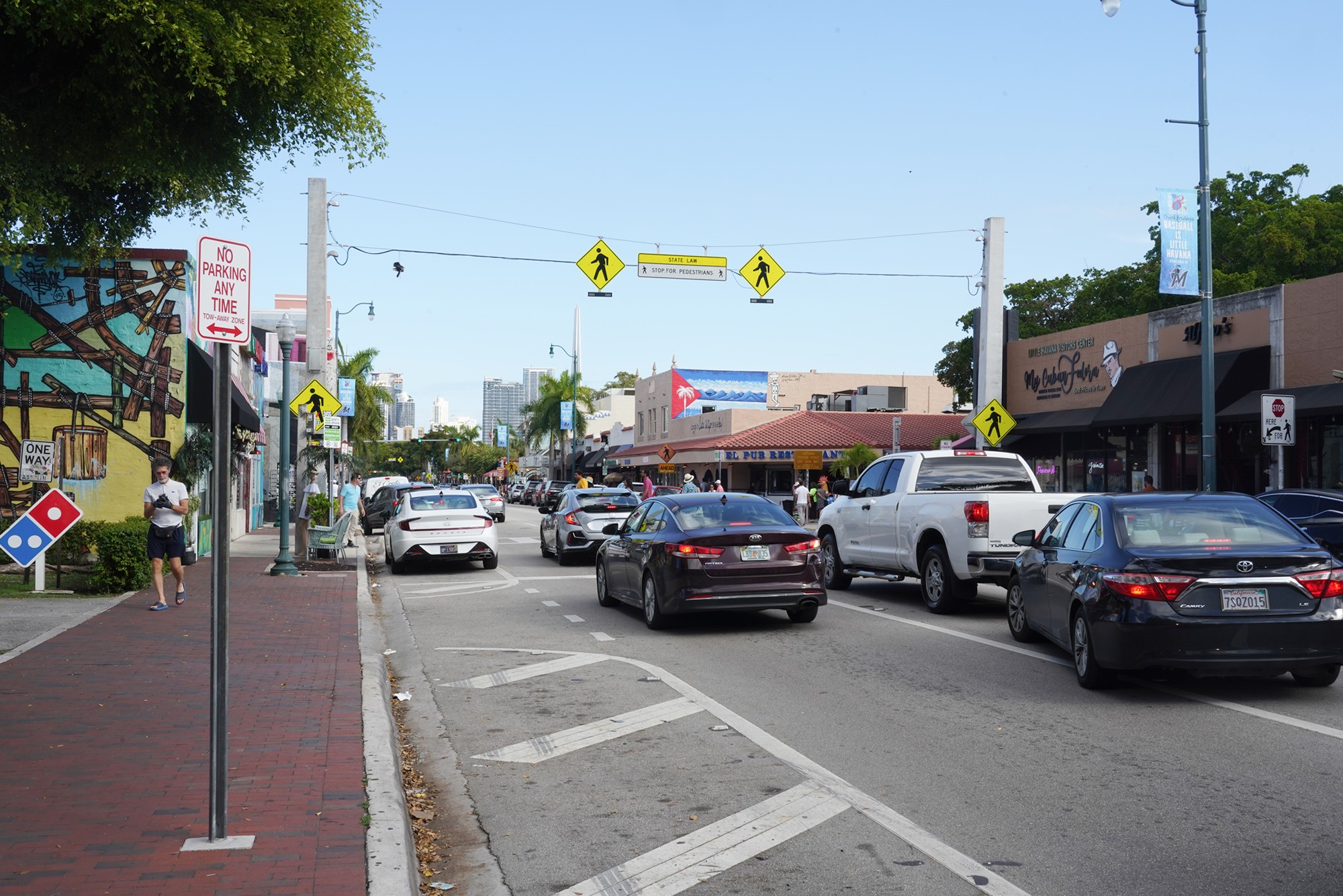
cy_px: 448
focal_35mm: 38
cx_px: 672
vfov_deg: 35.1
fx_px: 1418
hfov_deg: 50.7
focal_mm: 38
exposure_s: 1/100
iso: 400
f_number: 22
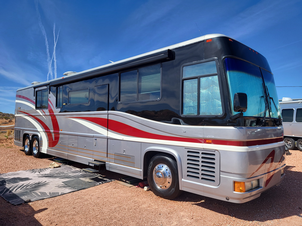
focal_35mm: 26
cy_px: 113
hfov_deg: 67.3
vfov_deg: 53.1
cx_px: 151
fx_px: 227
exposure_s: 1/2346
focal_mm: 5.4
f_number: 1.8
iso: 40
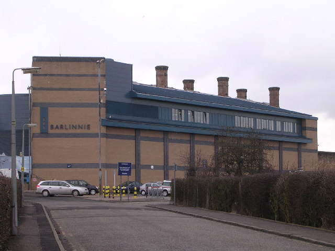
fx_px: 1016
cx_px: 168
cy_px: 126
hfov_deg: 18.7
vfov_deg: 14.1
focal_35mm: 105
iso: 100
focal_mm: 15.9
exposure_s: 1/56
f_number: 4.6
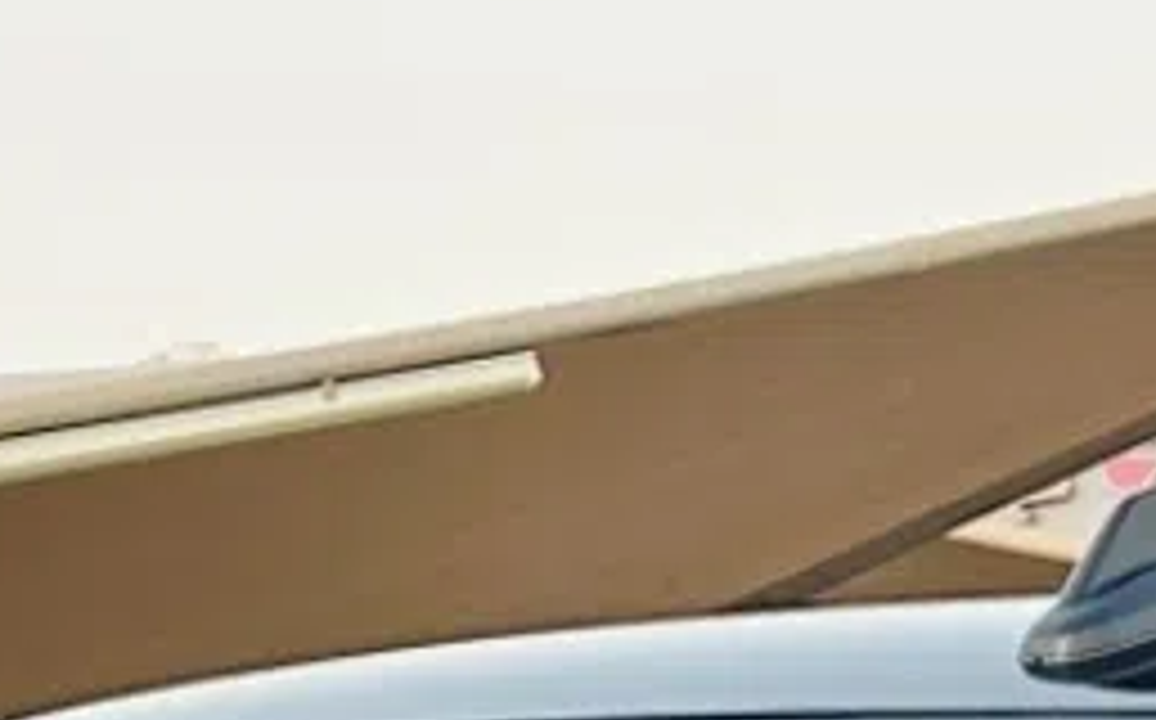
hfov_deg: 10.3
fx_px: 6388
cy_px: 2664
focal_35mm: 203
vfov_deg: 5.7
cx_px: 346
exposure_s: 1/121
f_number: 1.78
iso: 160
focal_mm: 6.86
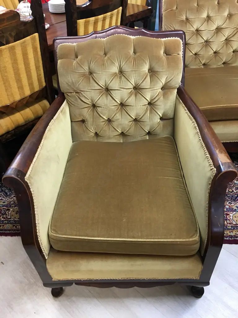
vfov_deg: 61.7
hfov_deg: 48.2
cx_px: 119
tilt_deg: -41.0
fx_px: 266
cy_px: 159
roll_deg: +2.5
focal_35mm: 29
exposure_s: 1/17
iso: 80
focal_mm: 4.15
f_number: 2.2
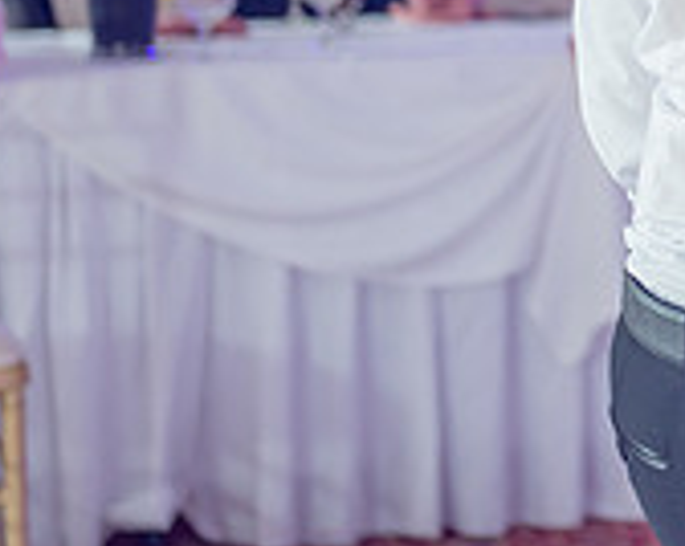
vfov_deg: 6.8
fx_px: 4597
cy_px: -124
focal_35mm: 227
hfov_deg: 8.3
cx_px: 1060
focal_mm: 70
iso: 400
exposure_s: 1/100
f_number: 2.8
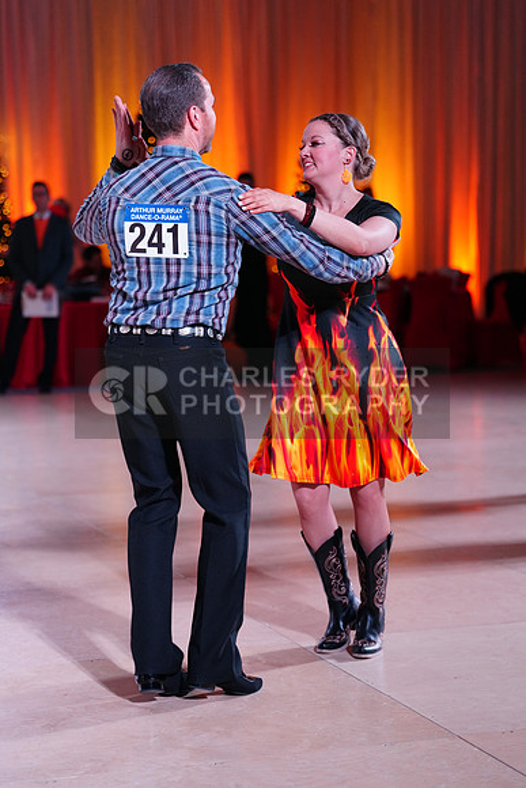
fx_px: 1840
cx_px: 263
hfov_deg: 16.3
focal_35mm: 84
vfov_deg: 24.2
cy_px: 394
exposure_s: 1/500
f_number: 2.8
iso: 2000
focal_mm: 84
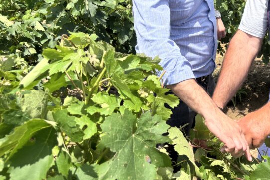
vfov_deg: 25.1
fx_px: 382
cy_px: -5
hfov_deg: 37.2
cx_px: 223
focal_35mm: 51
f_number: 1.6
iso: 50
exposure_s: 1/3205
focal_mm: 5.96
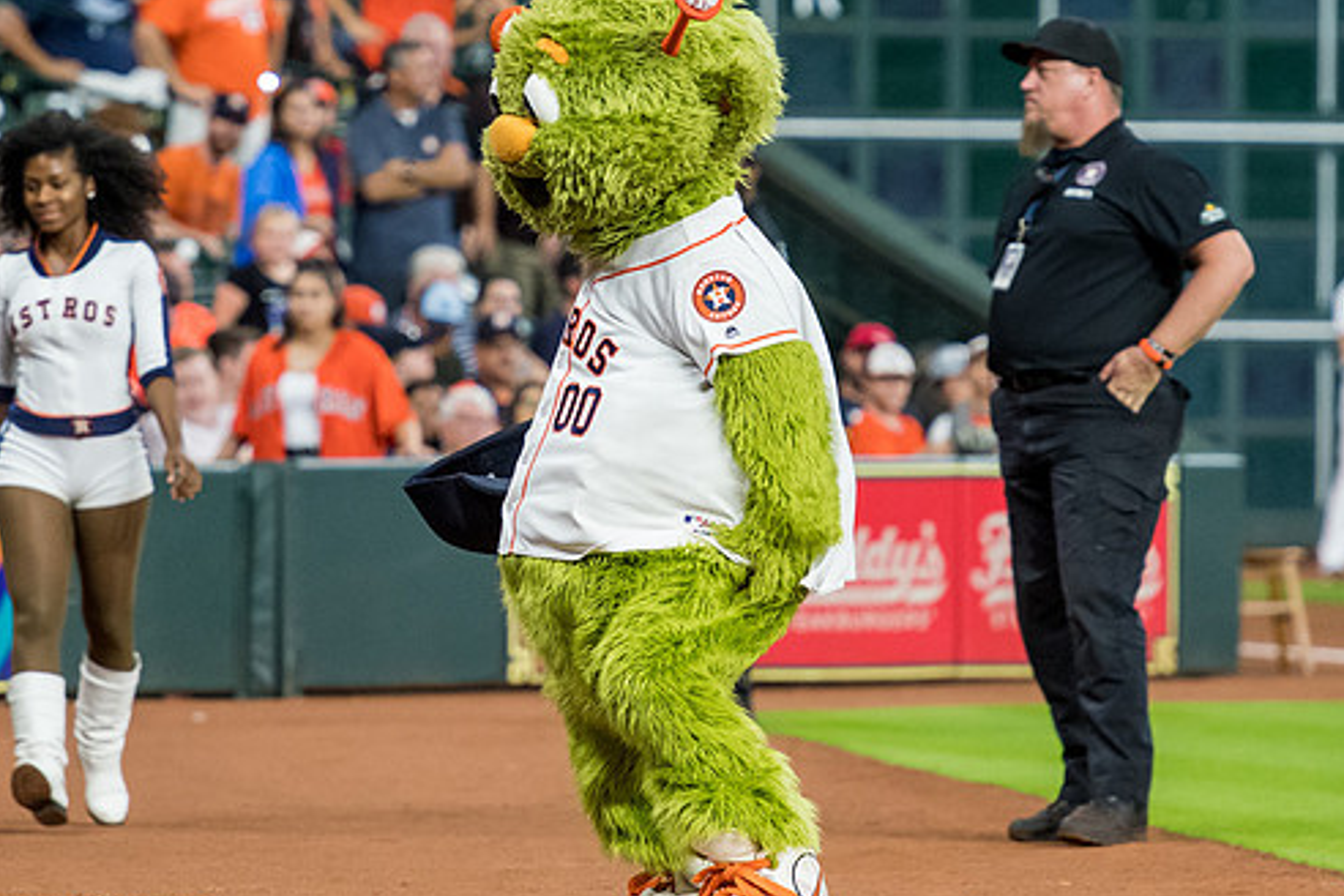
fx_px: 17881
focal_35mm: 479
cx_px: 613
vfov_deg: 2.9
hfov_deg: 4.3
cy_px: 267
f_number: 4
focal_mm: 190
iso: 3200
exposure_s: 1/1250
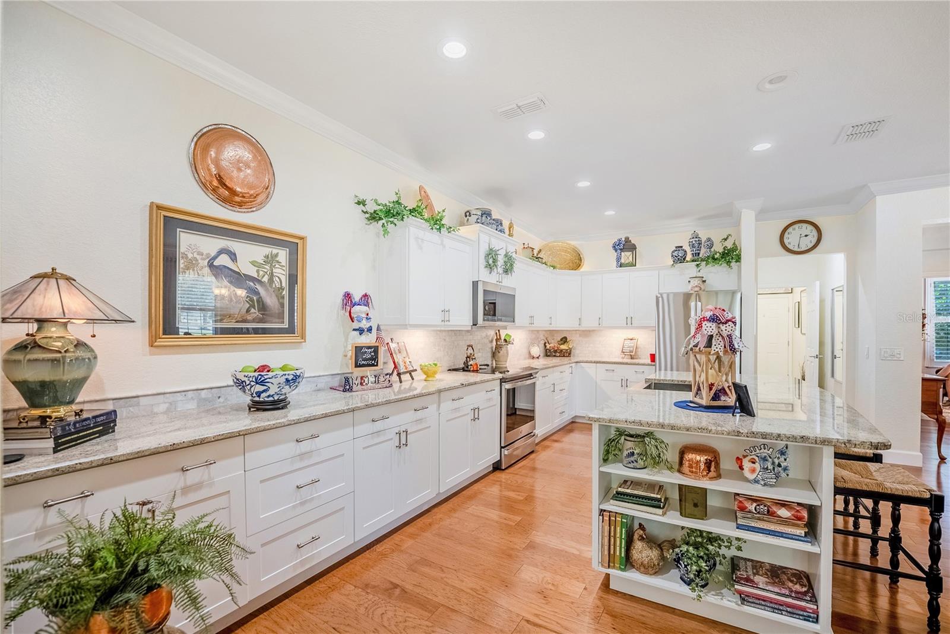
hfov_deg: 104.2
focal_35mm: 14
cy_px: 317
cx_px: 475
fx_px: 370
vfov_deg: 81.3
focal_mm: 14
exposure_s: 1/2500
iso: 1600
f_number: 3.5
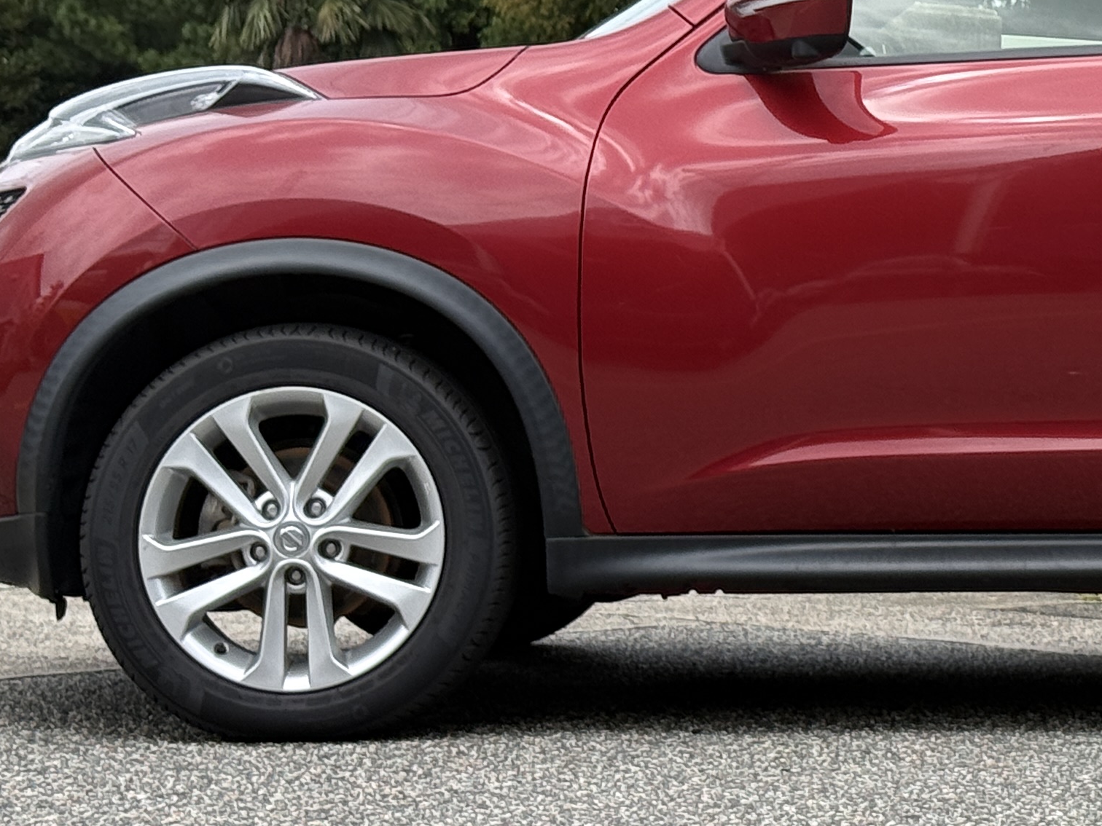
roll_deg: -0.4
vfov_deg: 11.6
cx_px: 1071
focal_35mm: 128
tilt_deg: +0.9
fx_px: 4075
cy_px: 202
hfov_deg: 15.2
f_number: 1.78
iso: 80
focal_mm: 6.76
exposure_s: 1/2273
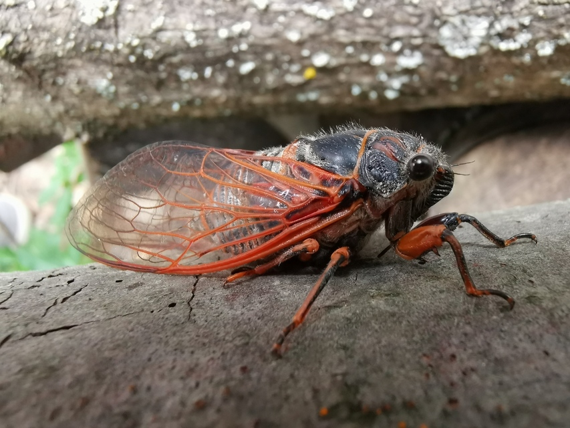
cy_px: 214
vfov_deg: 53.1
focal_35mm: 26
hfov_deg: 67.3
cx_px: 285
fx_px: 428
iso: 250
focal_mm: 2.35
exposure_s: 1/50
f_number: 2.2
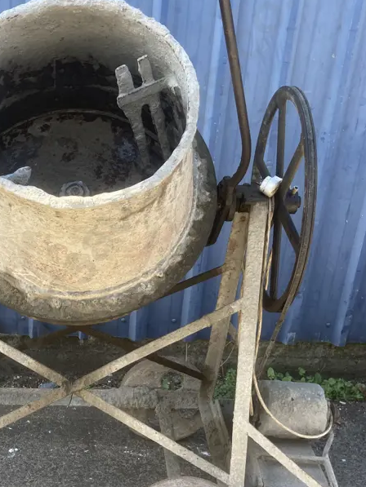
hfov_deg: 29.6
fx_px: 676
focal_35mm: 48
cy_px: 277
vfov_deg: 39.6
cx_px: 73
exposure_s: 1/122
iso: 25
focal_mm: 3.99
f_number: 1.8
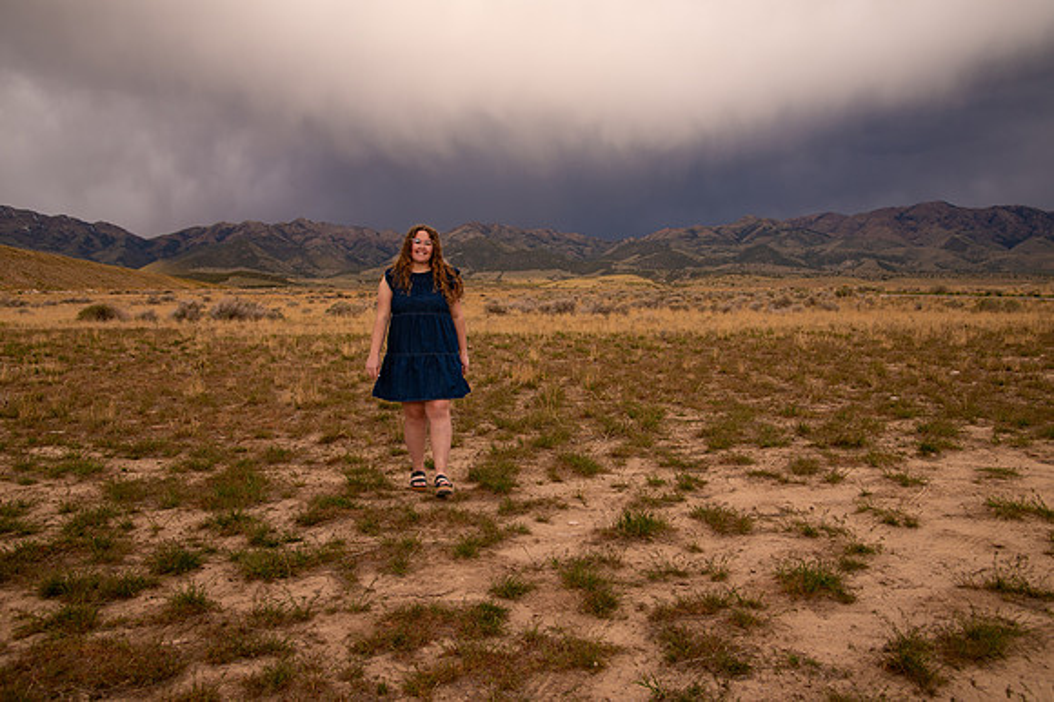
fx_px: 886
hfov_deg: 61.5
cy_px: 323
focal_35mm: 30
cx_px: 527
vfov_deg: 43.2
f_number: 5
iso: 200
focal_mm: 28
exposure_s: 1/250
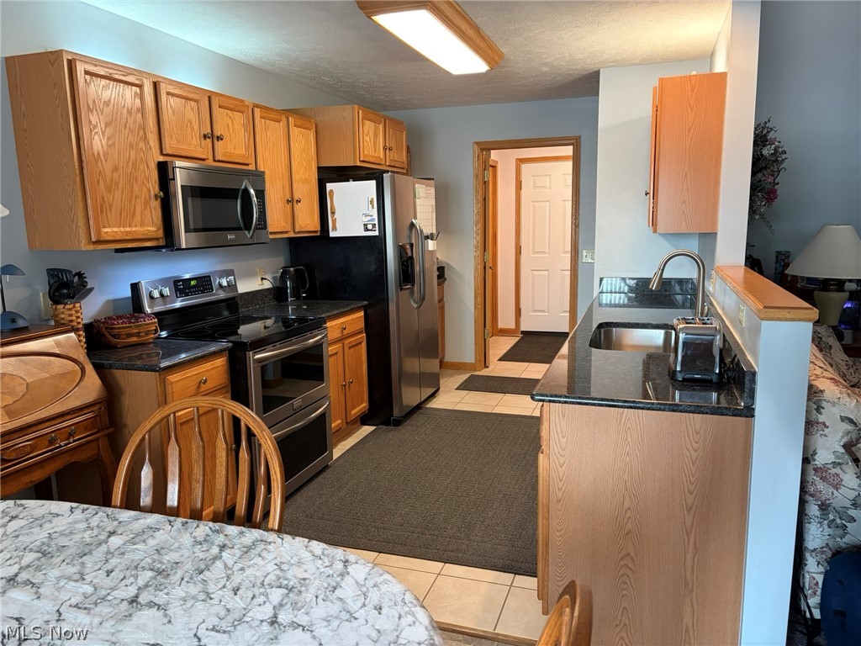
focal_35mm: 26
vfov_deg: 53.1
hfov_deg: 67.3
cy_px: 323
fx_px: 647
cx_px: 430
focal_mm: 5.96
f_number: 1.6
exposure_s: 1/60
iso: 200
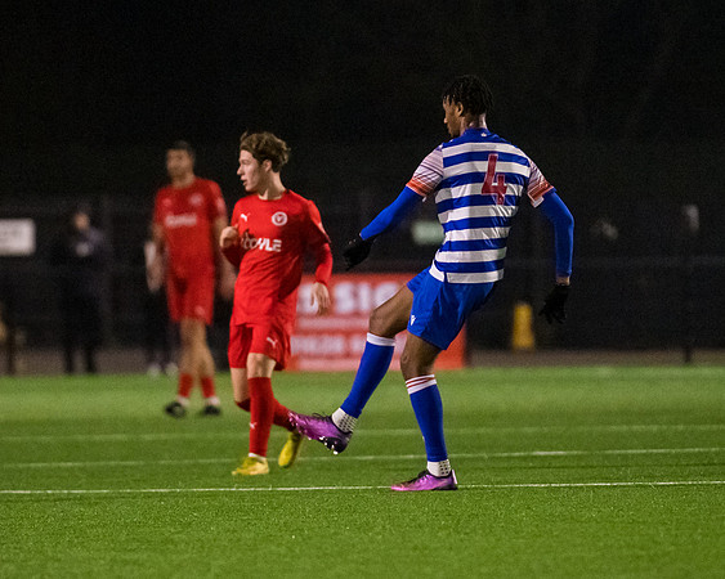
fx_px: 10632
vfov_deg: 3.1
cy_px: 286
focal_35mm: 496
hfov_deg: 3.9
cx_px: 337
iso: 8000
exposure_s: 1/1250
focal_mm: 250
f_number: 2.8
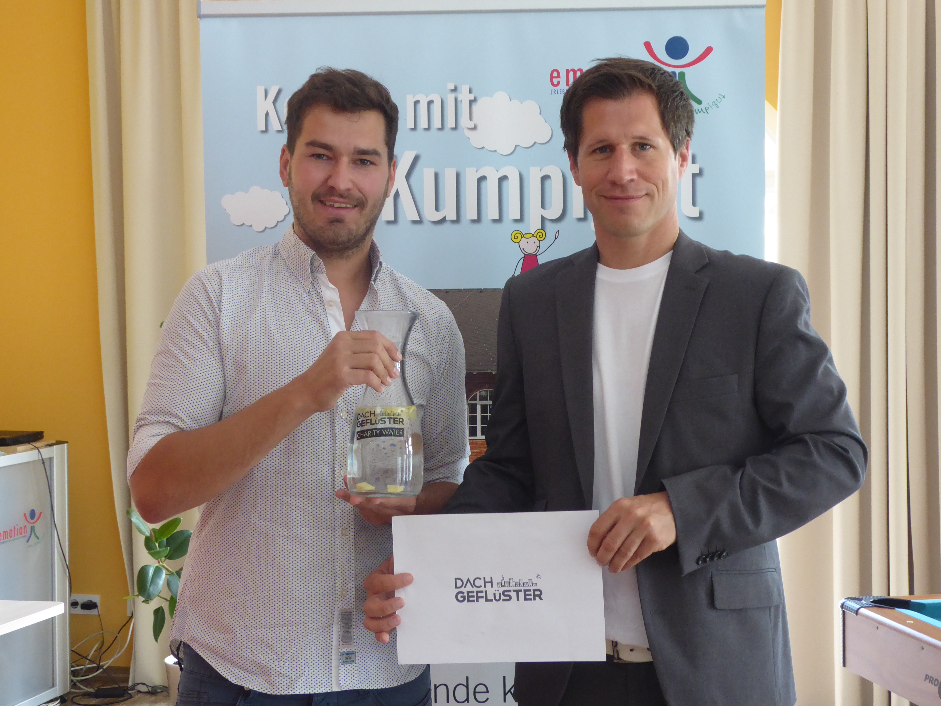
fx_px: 1549
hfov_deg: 33.8
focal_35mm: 57
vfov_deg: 25.7
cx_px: 470
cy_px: 353
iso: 400
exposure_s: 1/25
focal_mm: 10.3
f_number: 4.2
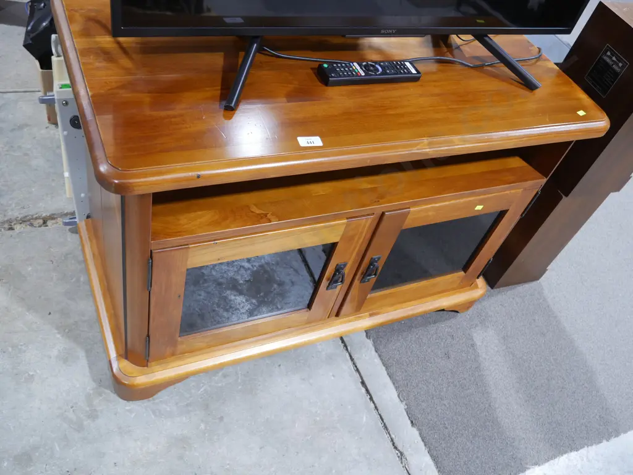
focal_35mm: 32
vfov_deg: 44.2
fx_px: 585
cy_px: 238
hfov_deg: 56.8
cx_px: 316
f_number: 3.6
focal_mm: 16
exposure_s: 1/60
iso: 1000
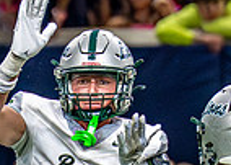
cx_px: 93
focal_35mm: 1790
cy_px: 288
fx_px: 11727
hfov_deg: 1.1
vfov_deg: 0.8
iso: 4000
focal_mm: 200
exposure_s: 1/1600
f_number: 2.8
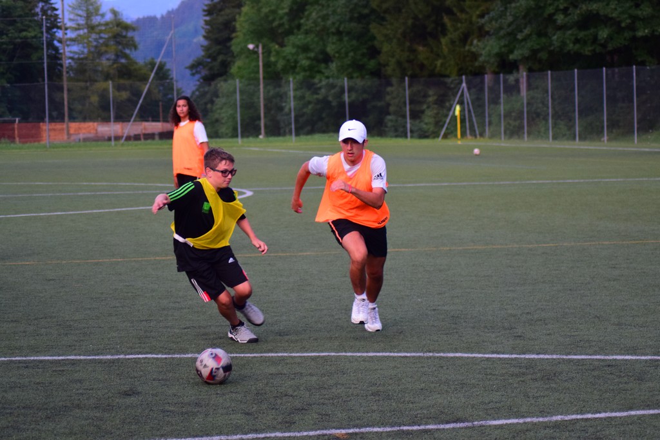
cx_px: 330
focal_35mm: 105
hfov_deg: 19.5
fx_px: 1925
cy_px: 220
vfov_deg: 13.0
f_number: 4
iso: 1600
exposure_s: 1/320
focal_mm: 70
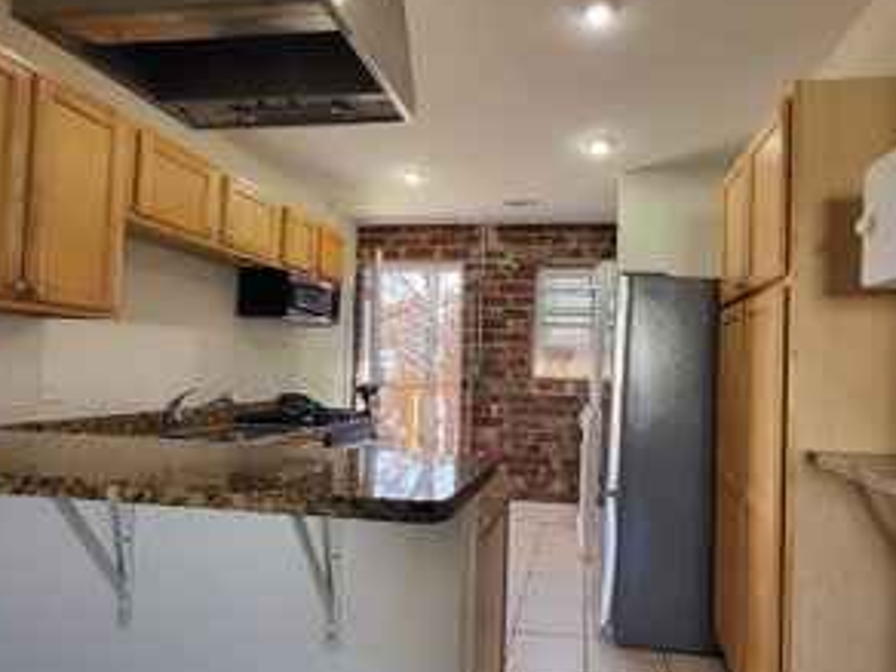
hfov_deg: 84.0
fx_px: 492
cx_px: 520
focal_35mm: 19
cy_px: 350
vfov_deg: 68.7
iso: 125
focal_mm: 1.74
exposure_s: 1/60
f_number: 2.2
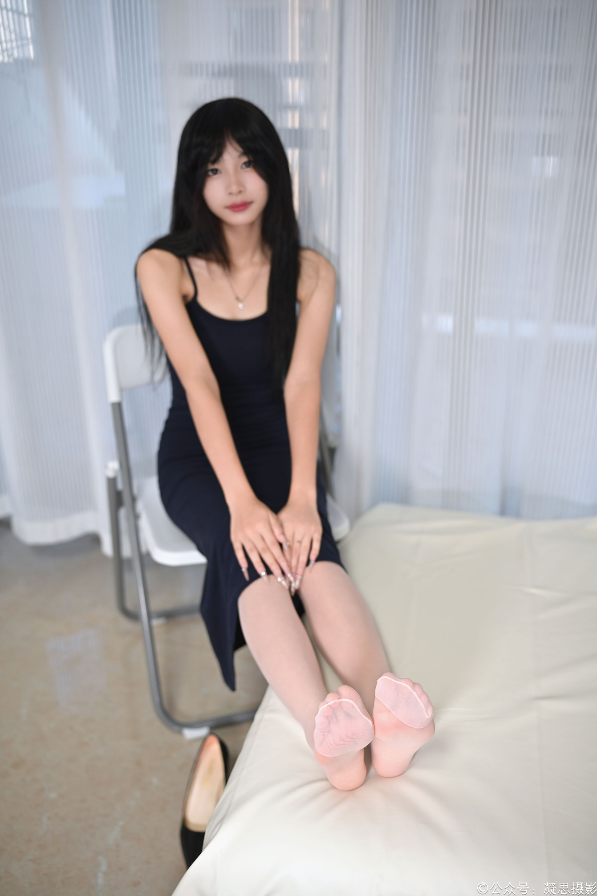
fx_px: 871
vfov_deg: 54.4
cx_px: 298
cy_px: 448
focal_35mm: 35
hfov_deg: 37.9
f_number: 2
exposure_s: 1/100
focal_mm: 35
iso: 500
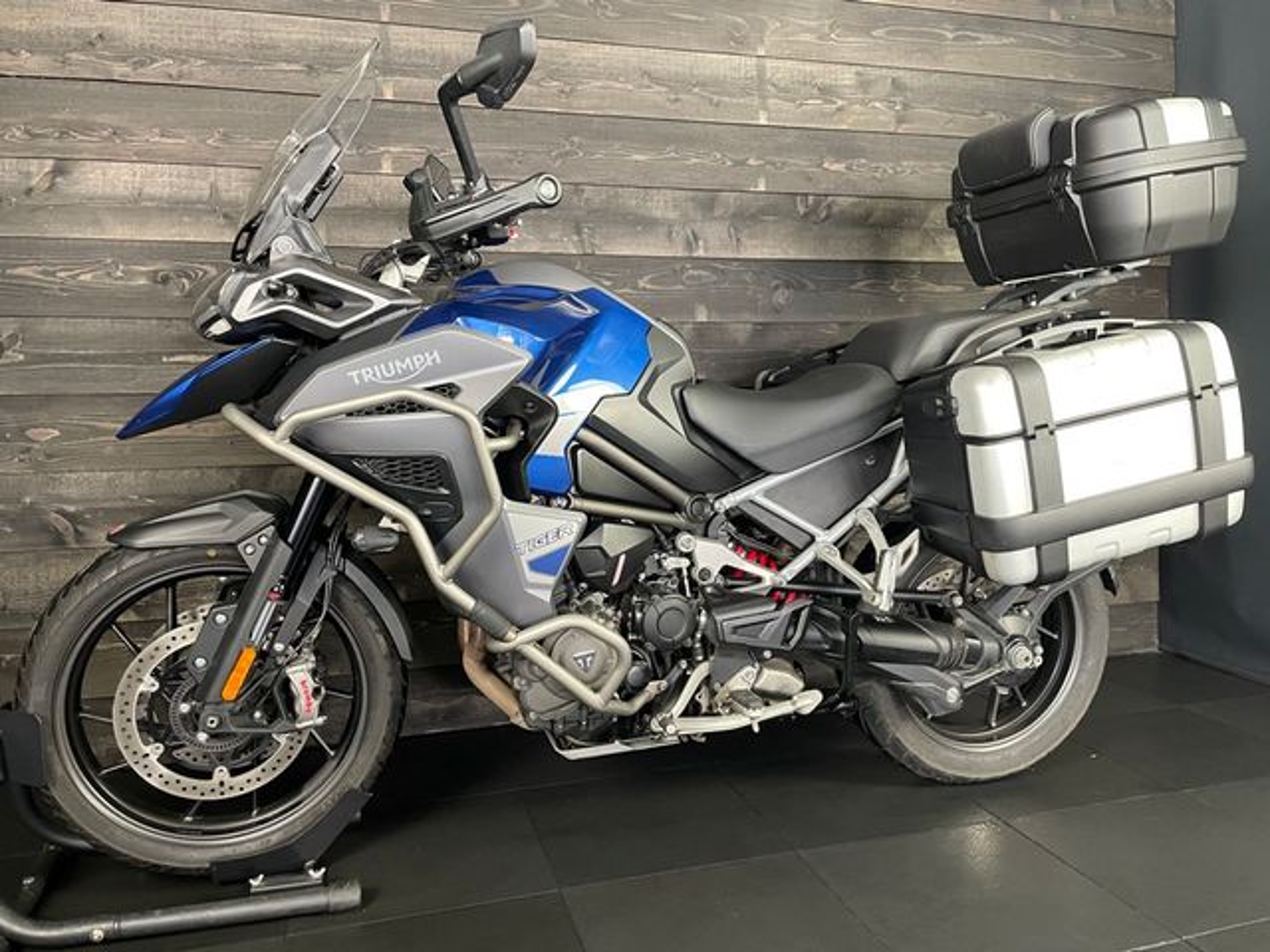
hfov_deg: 67.3
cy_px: 476
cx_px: 635
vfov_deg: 53.1
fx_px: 954
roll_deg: +0.6
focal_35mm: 26
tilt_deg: -4.2
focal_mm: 4.2
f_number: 1.6
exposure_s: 1/50
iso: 250
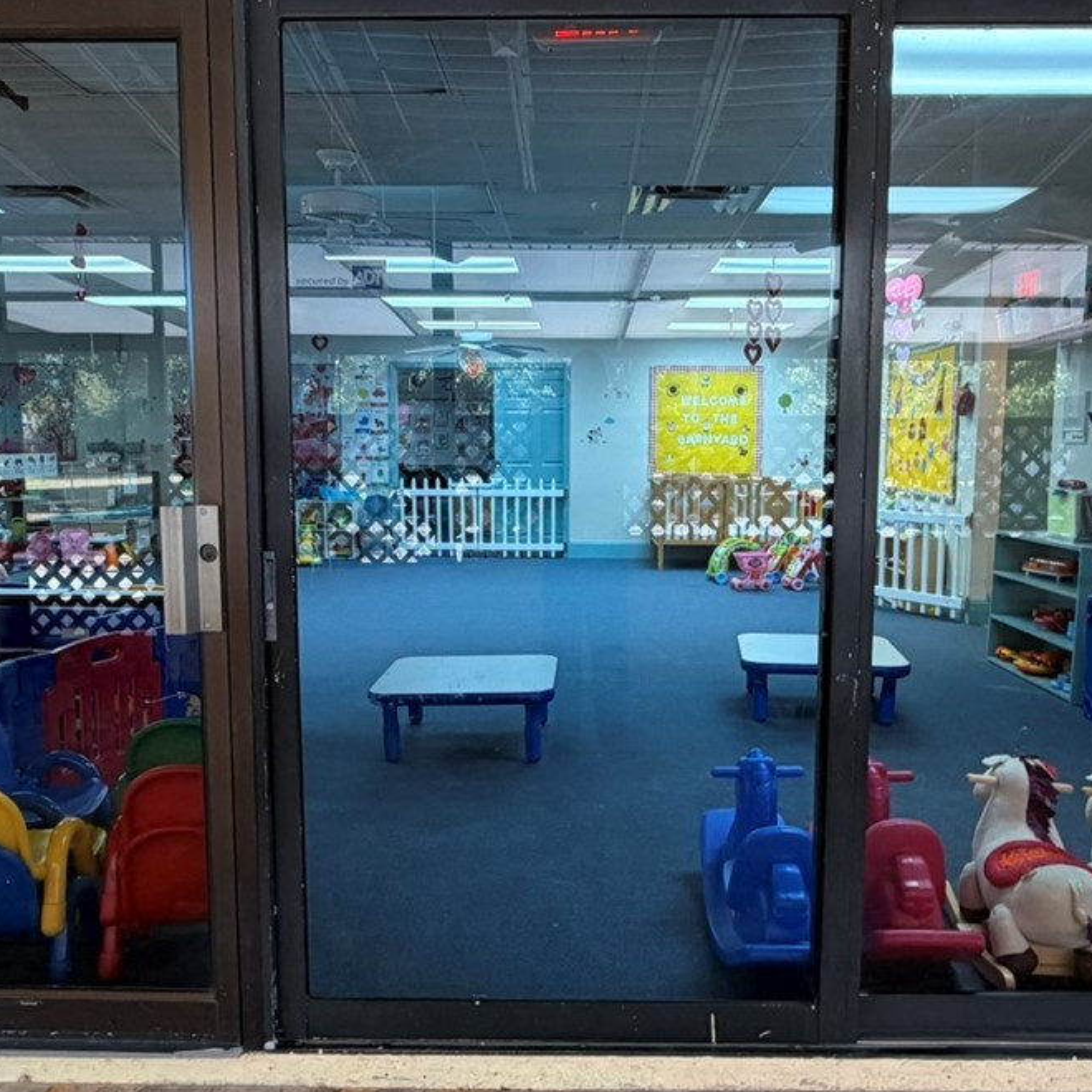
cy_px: 568
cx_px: 572
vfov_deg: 54.0
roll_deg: +0.1
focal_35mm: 30
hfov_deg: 54.0
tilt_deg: -6.9
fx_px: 1071
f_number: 2.2
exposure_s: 1/60
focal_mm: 2.22
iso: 160
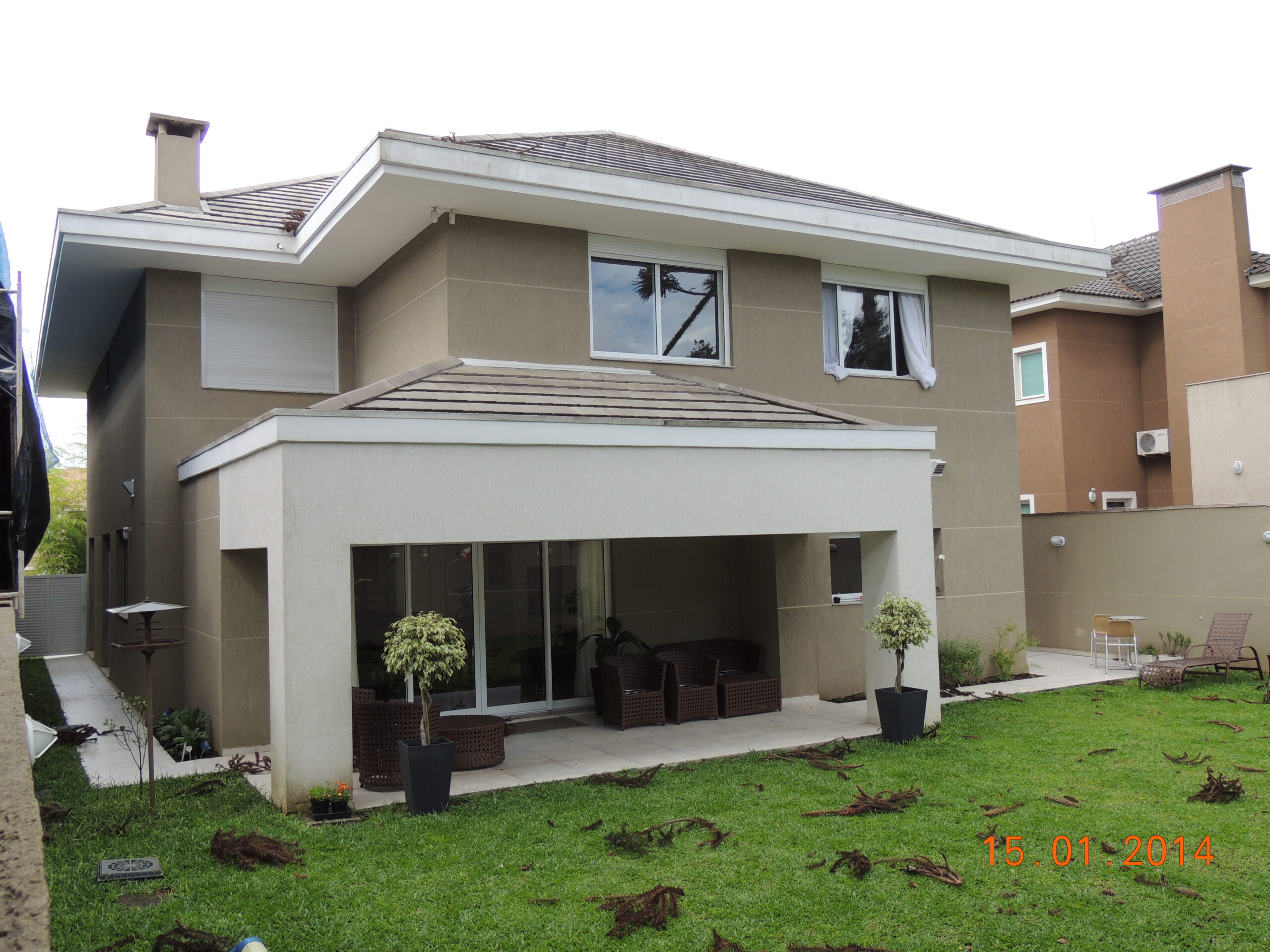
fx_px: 1101
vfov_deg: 46.8
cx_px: 635
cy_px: 476
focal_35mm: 30
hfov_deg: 60.0
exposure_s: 1/400
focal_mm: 5.3
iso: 100
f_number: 3.1
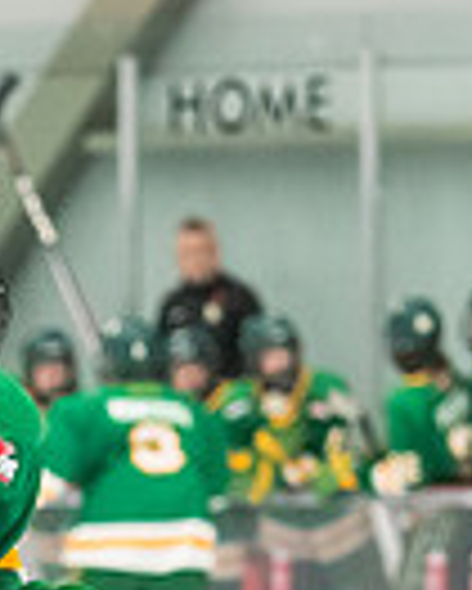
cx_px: -122
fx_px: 8825
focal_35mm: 506
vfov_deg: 3.8
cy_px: 883
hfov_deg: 3.1
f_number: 2.8
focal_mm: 105
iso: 3200
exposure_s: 1/800
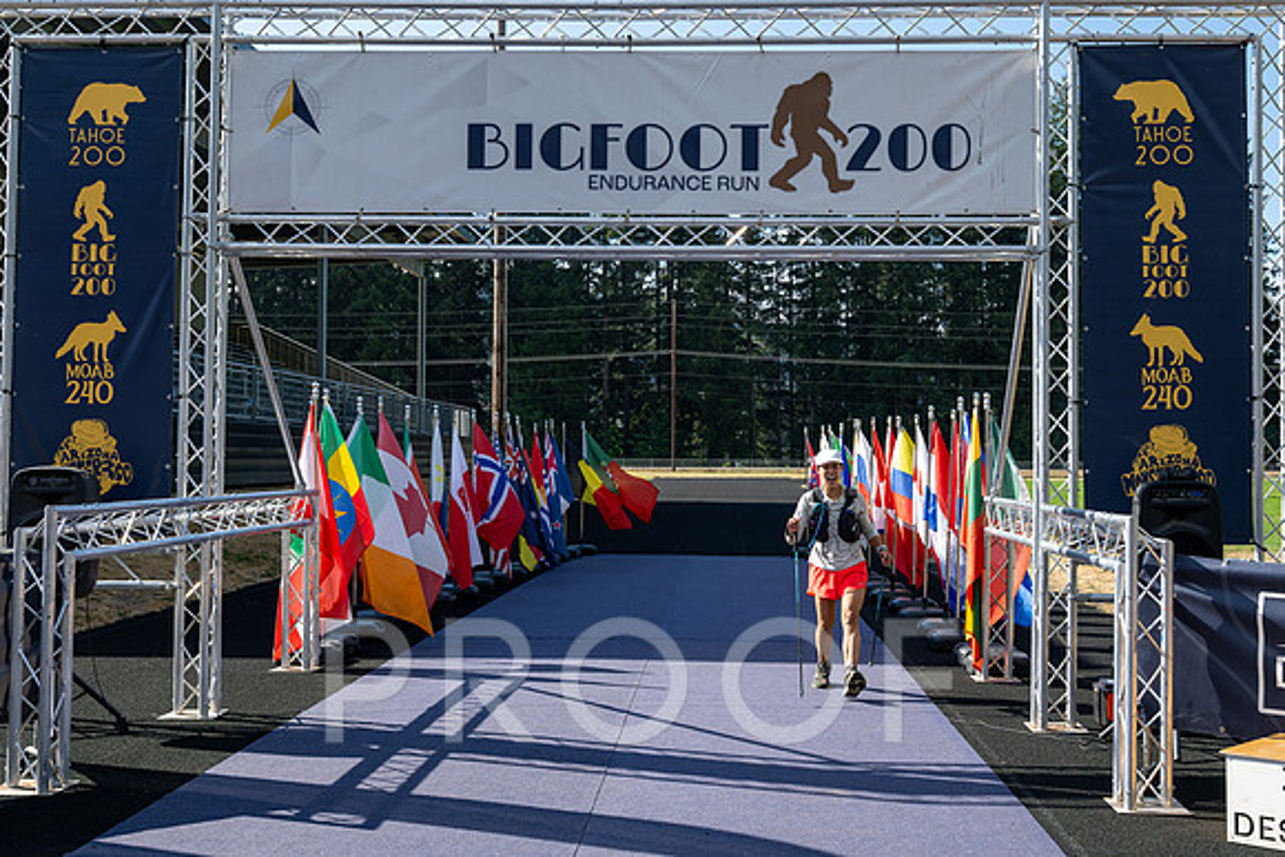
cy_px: 393
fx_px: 1607
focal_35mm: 45
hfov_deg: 43.5
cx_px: 730
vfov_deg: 29.9
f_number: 6.3
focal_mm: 33
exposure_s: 1/640
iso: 160
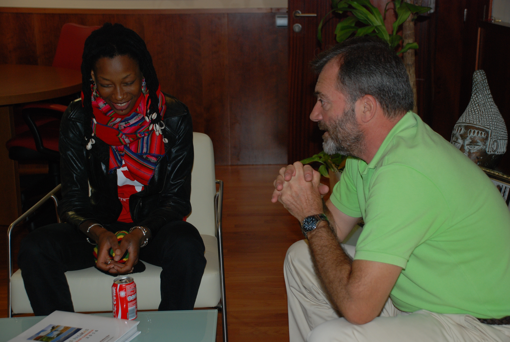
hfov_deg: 33.4
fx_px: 851
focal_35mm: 60
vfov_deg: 22.7
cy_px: 171
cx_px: 255
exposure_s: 1/60
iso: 320
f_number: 4.5
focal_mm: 40
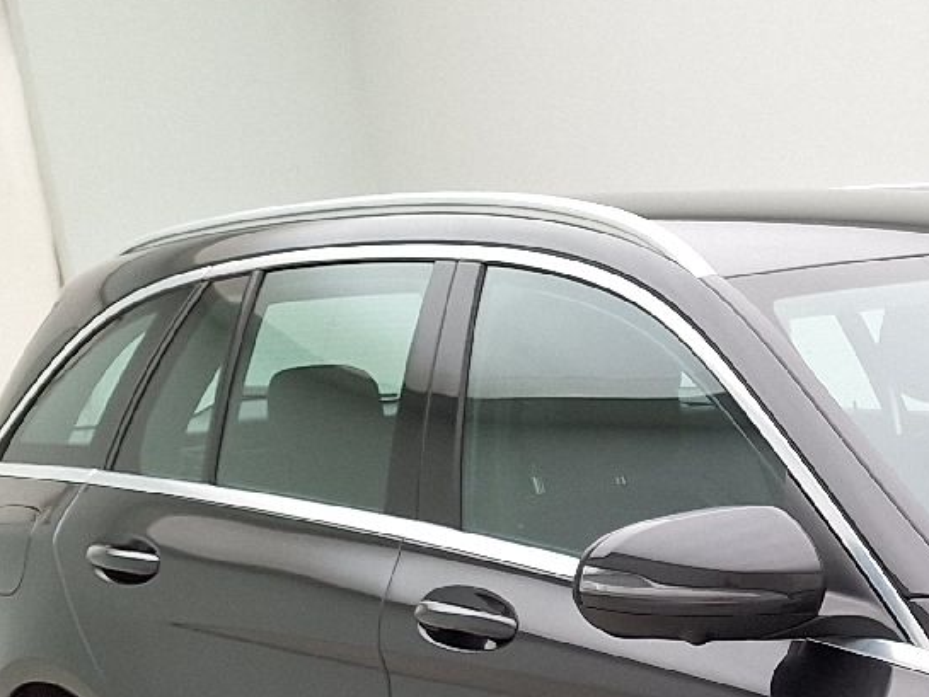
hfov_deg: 21.5
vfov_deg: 16.8
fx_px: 2174
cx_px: 1251
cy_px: 997
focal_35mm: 81
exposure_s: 1/100
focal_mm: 5.54
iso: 64
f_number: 1.8
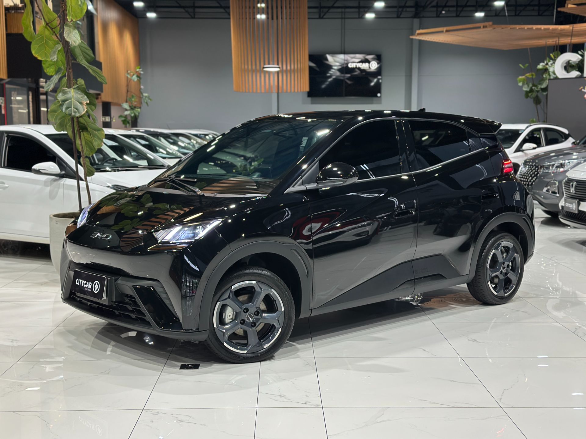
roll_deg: +0.0
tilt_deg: -6.5
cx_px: 293
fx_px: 813
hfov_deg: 39.7
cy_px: 220
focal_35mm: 48
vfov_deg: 30.3
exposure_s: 1/60
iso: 125
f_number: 1.78
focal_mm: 6.86
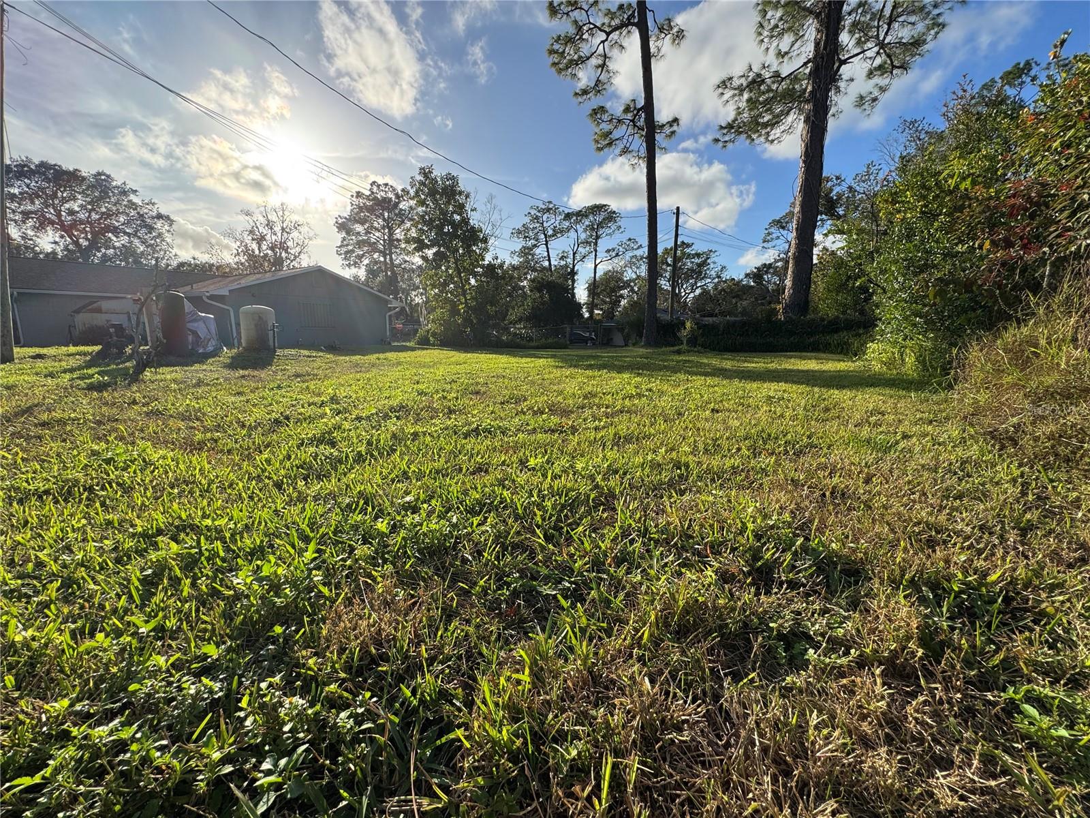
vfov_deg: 85.7
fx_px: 441
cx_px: 545
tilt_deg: -11.0
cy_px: 409
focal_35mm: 14
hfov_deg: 102.1
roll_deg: -1.1
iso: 40
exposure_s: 1/1477
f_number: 2.2
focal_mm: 2.22
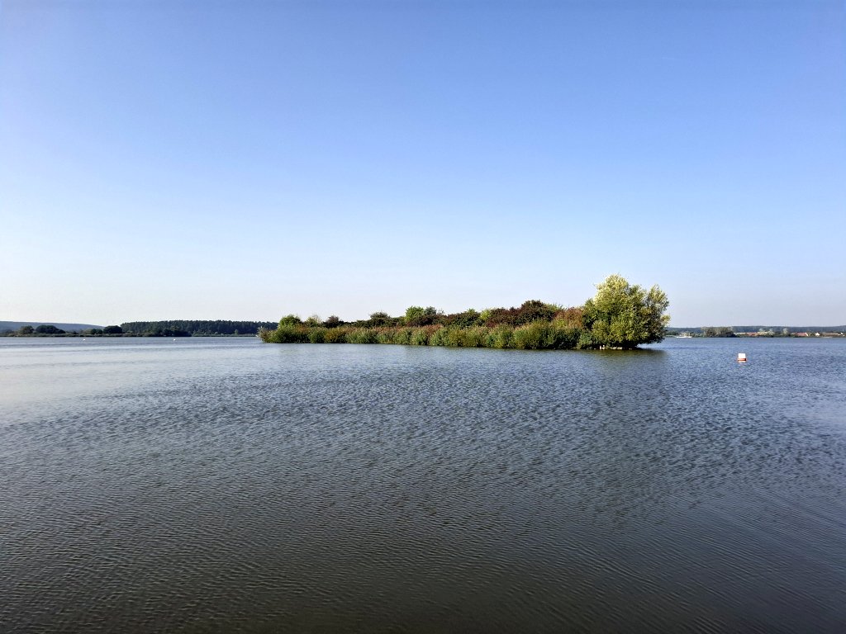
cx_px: 423
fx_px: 562
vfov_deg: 58.9
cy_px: 317
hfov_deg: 73.9
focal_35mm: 23
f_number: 1.8
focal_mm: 5.54
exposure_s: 1/1475
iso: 50
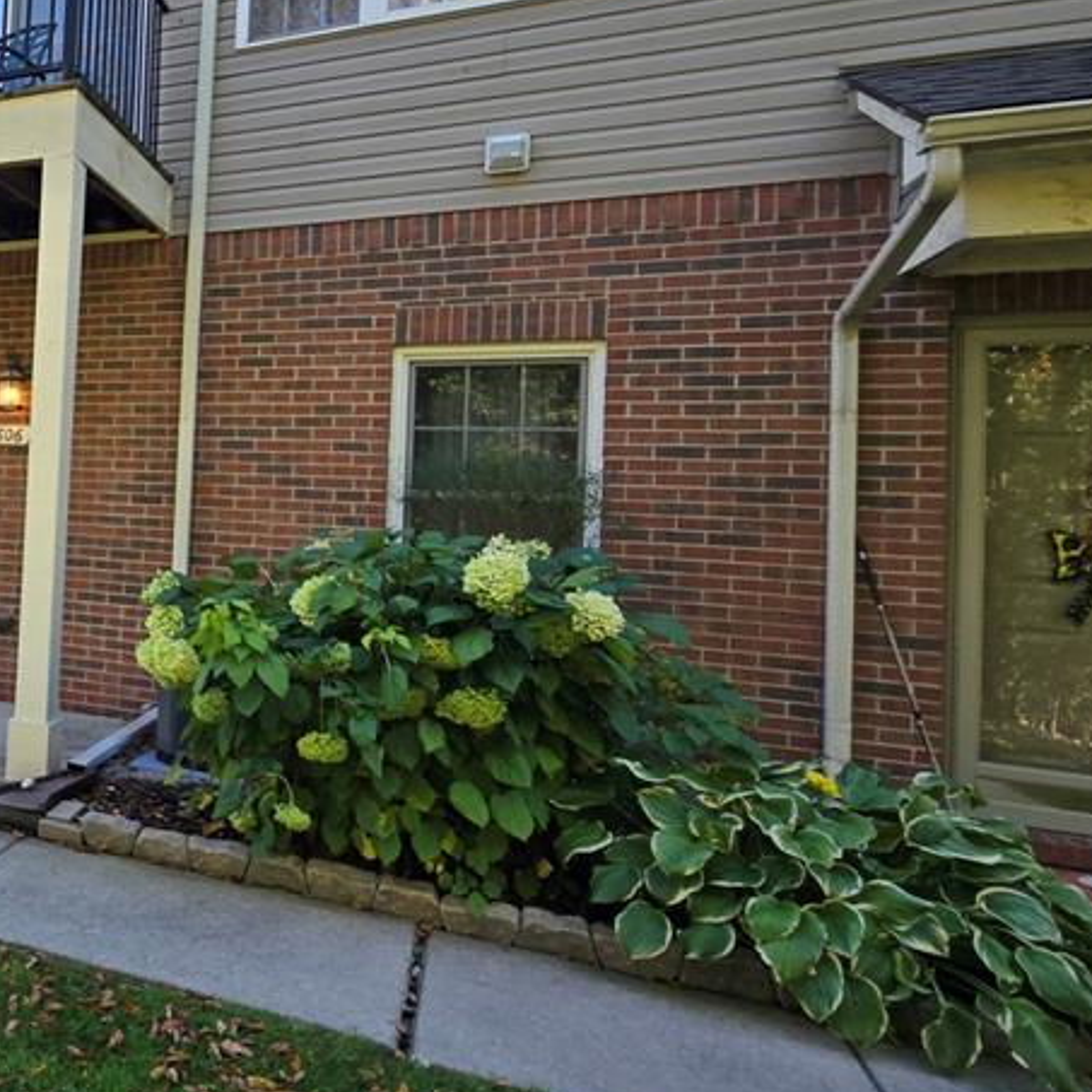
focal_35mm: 26
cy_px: 470
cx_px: -106
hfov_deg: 45.7
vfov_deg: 60.7
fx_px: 928
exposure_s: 1/340
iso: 50
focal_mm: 2.2
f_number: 2.2
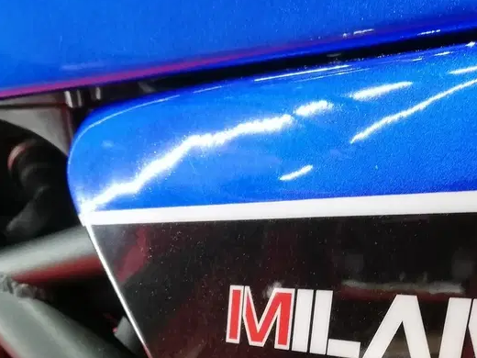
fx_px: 827
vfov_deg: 23.2
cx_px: 327
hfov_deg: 31.9
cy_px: 372
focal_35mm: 60
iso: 320
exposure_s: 1/25
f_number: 2.2
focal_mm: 3.81
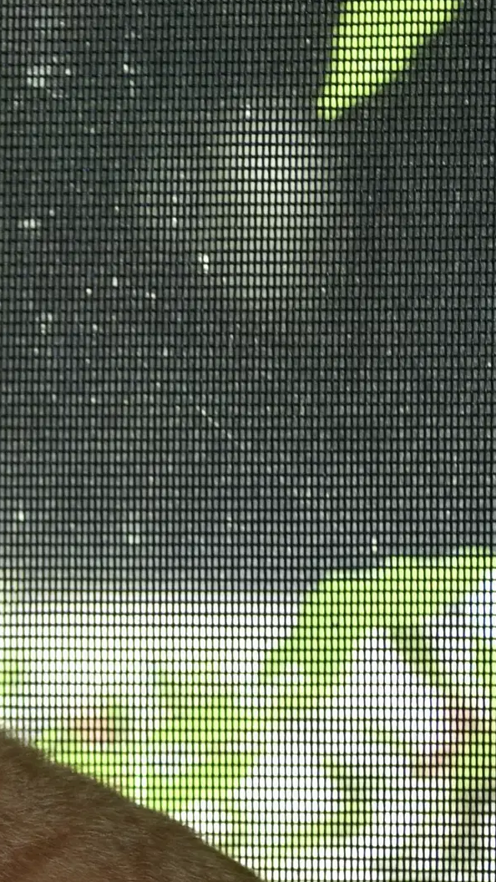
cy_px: 912
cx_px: -191
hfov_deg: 2.8
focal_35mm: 437
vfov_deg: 4.9
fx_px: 10218
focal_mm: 102
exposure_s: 1/125
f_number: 4.5
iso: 220
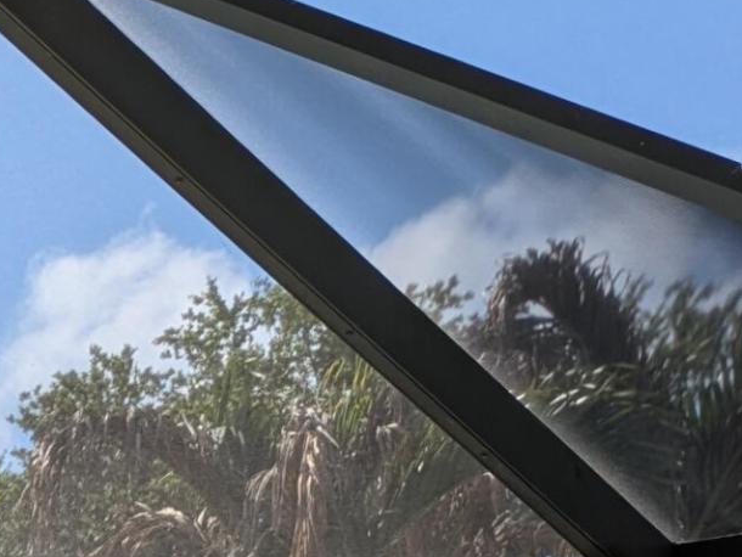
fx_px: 2530
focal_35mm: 118
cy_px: 1045
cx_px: -813
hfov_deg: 13.8
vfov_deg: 11.5
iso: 49
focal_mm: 5.43
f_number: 1.89
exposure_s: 1/1616
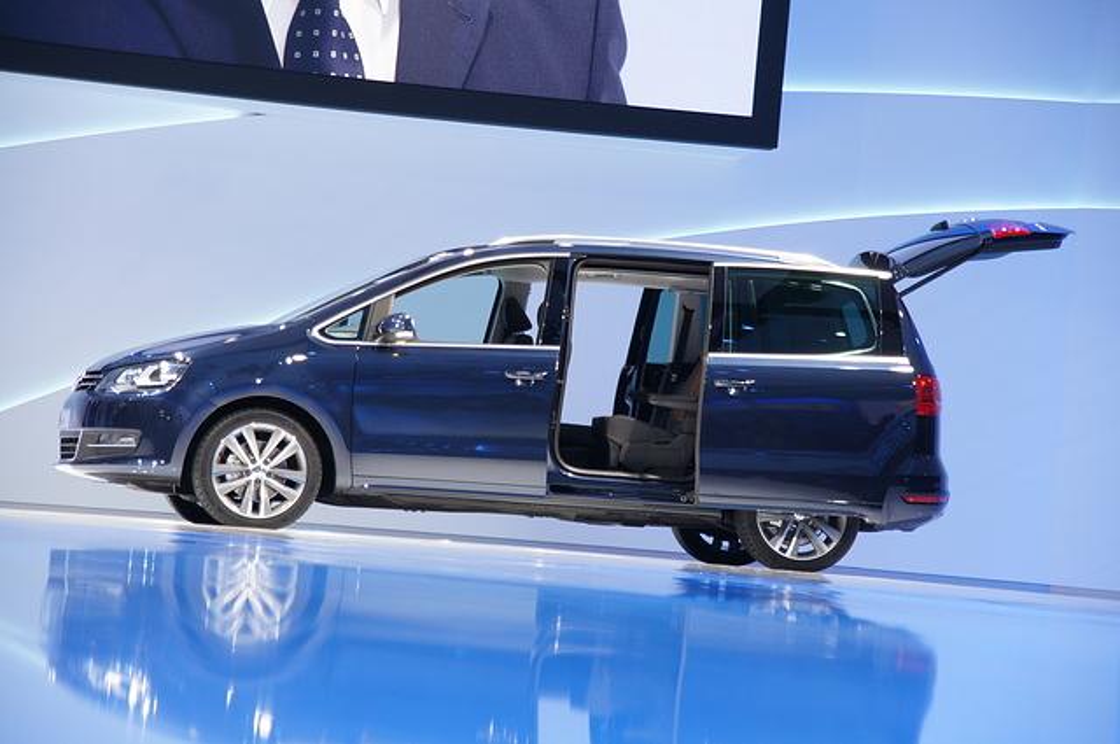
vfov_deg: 9.1
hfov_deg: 13.7
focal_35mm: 150
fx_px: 4661
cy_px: 372
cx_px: 560
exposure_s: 1/30
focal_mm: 100
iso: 400
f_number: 5.6
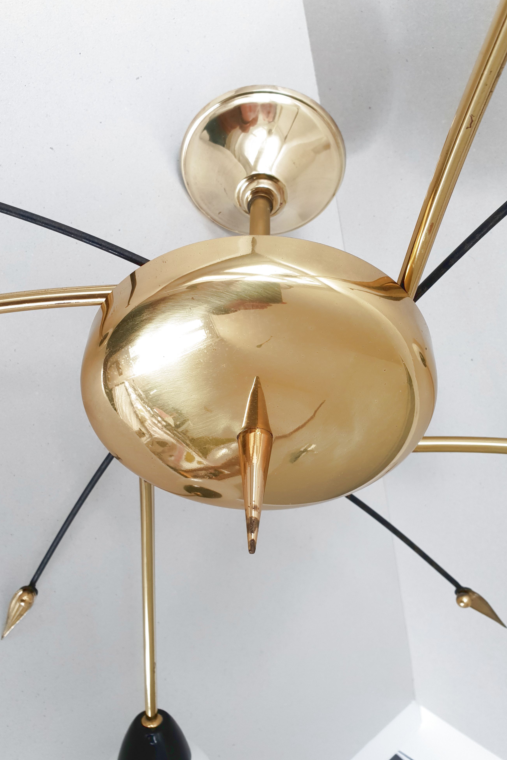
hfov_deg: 46.4
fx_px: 591
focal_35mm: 28
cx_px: 241
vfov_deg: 65.5
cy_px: 373
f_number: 2.4
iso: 80
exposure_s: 1/50
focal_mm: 4.3
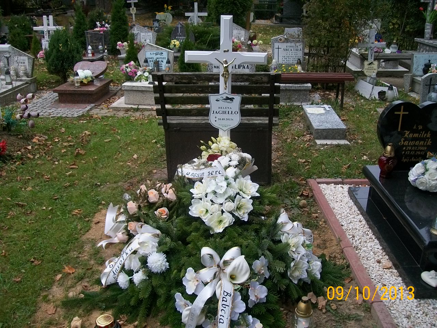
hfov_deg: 51.4
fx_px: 454
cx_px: 218
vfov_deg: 39.7
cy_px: 164
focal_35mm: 36
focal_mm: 6
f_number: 2.7
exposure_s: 1/320
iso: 80
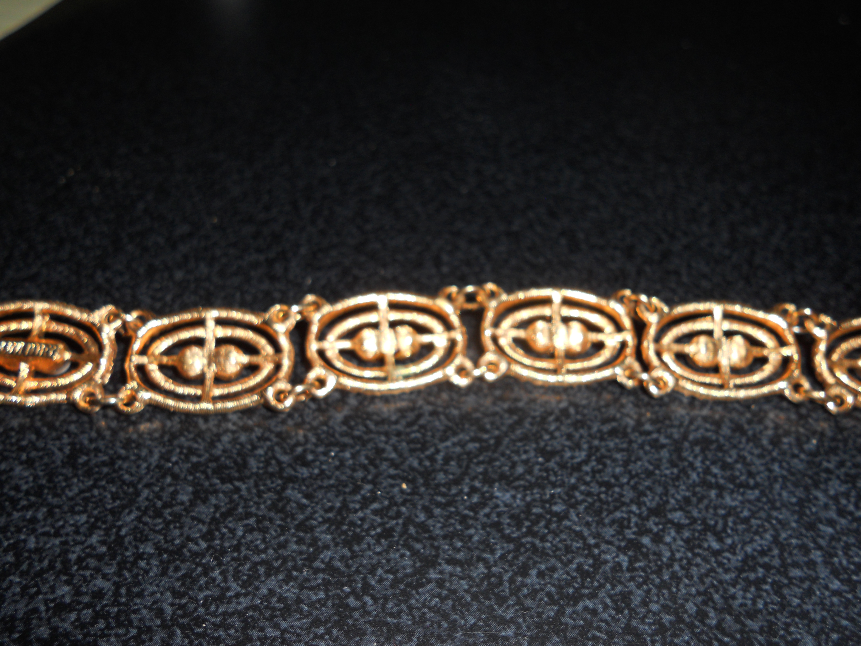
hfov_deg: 56.8
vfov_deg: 44.2
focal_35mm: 32
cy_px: 323
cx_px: 430
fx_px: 796
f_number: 8.8
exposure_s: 1/25
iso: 80
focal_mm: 5.8
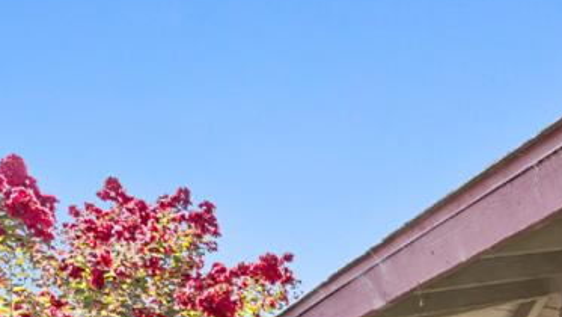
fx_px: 879
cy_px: 539
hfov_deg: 19.8
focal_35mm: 59
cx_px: 1106
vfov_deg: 17.3
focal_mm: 14
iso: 80
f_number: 5.6
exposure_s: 1/80
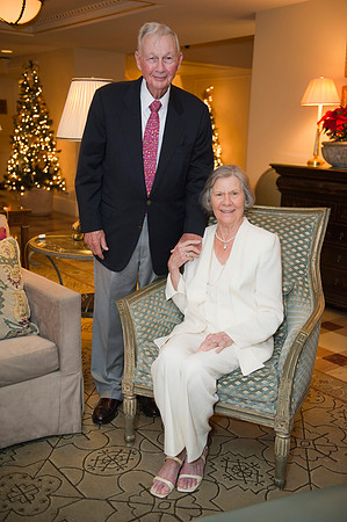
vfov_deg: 48.5
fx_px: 580
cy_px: 261
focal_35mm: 40
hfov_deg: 33.3
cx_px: 174
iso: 1250
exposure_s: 1/200
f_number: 2.8
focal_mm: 40
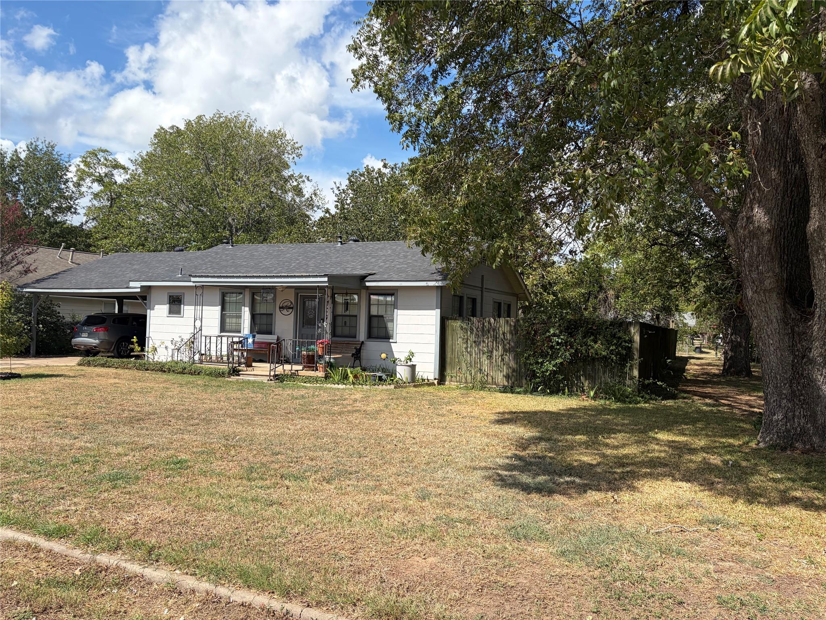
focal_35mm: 26
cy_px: 310
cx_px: 413
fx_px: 620
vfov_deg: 53.1
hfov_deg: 67.3
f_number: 1.6
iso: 50
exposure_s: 1/3623
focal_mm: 5.96
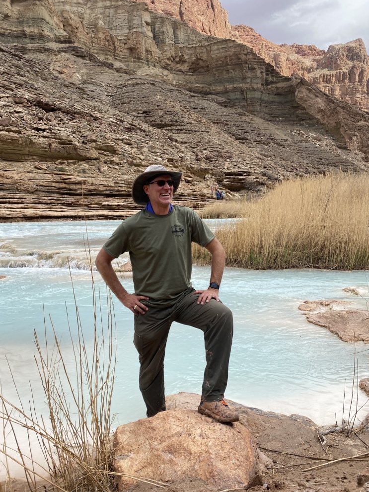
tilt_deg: -2.6
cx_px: 191
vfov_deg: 63.4
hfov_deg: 49.8
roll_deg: +0.4
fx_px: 398
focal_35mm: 28
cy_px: 244
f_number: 1.8
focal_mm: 4.25
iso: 32
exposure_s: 1/1701
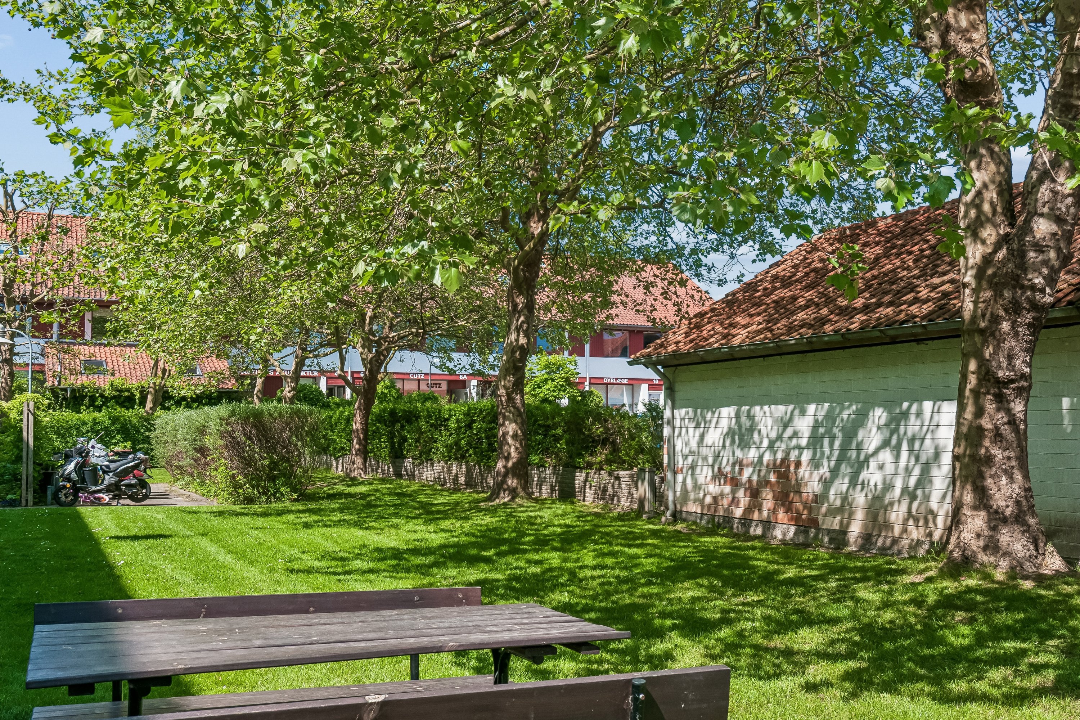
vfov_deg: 36.9
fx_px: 1080
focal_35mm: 36
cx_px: 540
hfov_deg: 53.1
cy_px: 360
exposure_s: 1/400
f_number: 10
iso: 200
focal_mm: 24
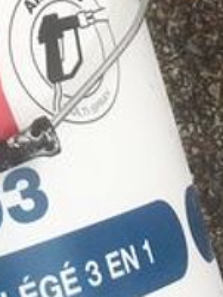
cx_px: -86
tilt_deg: -71.2
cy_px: -172
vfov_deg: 9.9
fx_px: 1647
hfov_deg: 7.6
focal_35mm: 192
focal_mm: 4.15
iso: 25
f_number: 2.2
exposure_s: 1/234
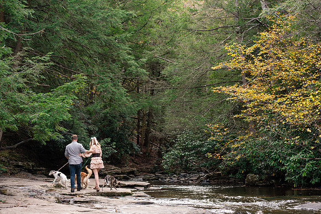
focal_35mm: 85
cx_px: 160
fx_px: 758
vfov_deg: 16.1
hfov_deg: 23.9
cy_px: 107
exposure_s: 1/125
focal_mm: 85
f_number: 5
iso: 1000
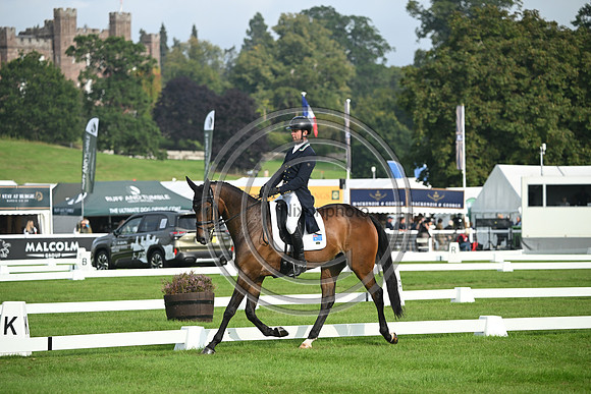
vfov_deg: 7.4
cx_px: 296
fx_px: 3038
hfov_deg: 11.1
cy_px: 197
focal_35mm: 185
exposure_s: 1/1250
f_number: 5
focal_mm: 185
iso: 360
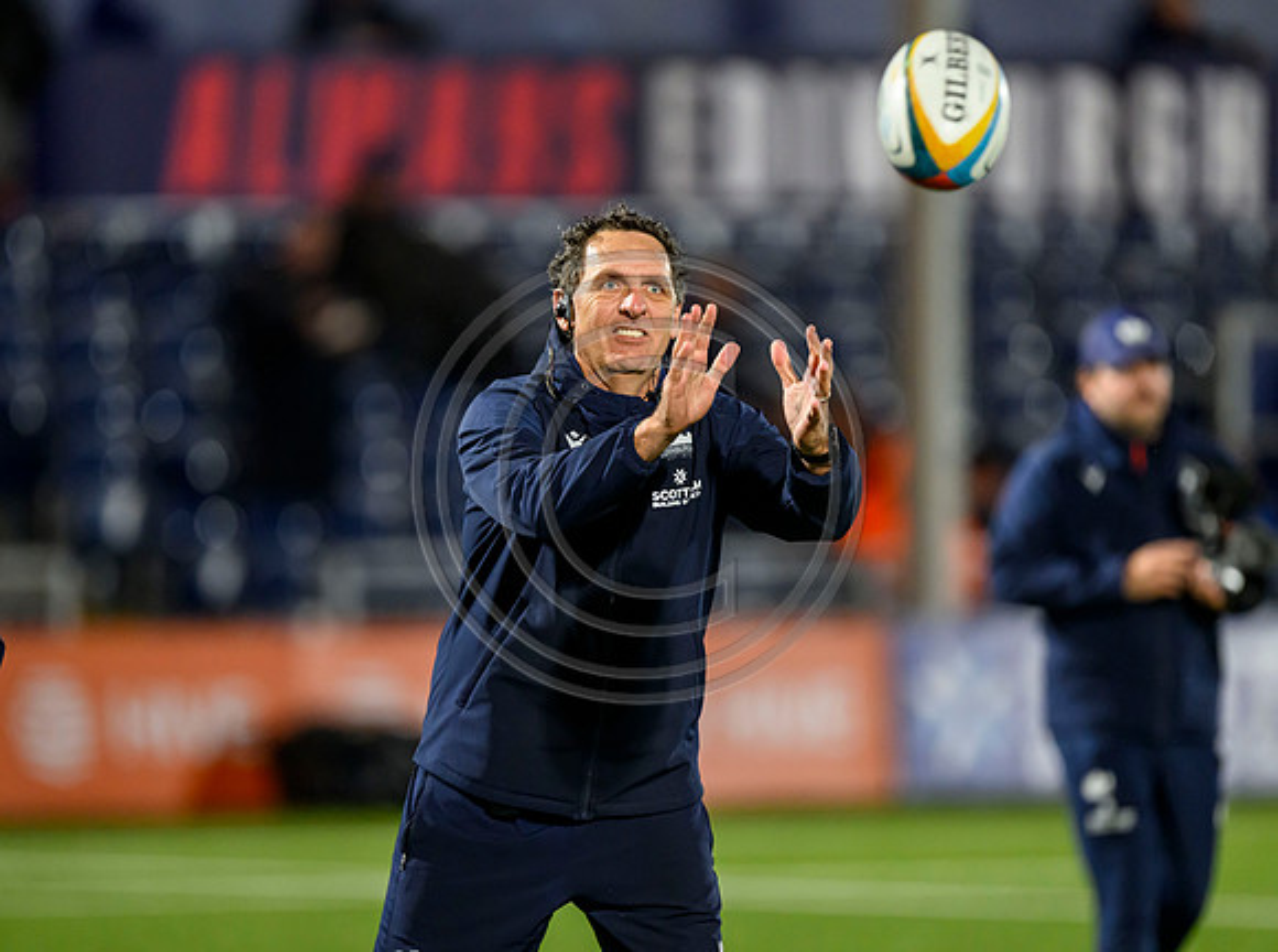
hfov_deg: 4.5
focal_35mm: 439
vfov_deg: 3.4
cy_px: 475
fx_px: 16174
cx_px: 562
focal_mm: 400
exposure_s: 1/640
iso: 5000
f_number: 2.8
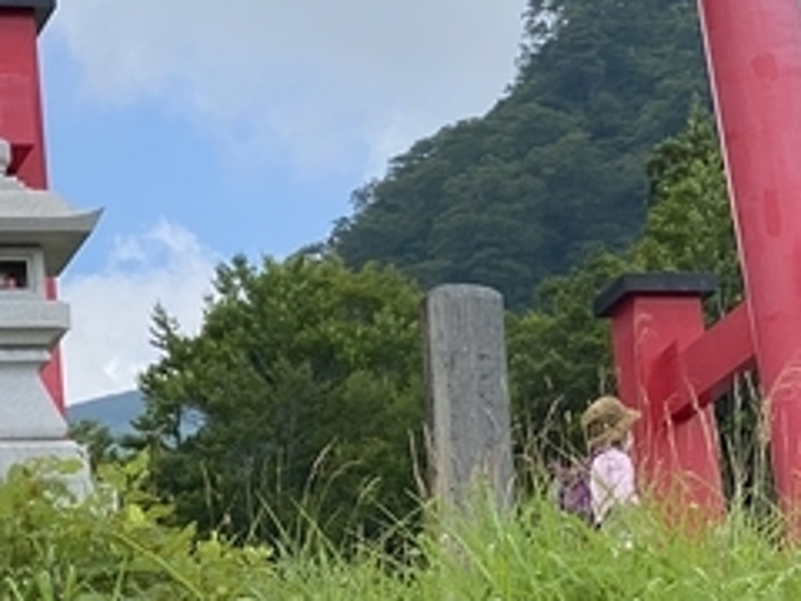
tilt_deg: +12.2
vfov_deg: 8.6
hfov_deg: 11.4
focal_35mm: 173
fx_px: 4003
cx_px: 698
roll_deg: +5.4
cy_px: 544
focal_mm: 6
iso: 20
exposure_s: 1/1453
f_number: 2
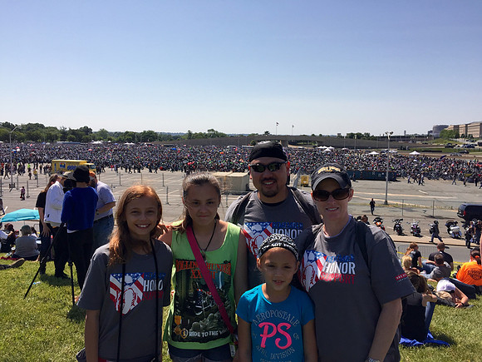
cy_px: 181
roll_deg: -2.4
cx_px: 241
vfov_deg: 48.2
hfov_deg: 61.7
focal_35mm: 29
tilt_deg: -6.9
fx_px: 404
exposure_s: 1/1980
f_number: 2.2
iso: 32
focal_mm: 4.15
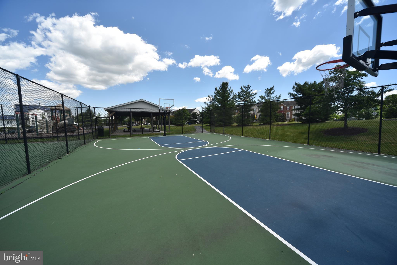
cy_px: 132
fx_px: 132
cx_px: 198
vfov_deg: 90.1
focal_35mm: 12
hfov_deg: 112.6
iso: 200
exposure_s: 1/400
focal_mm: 12
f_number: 10
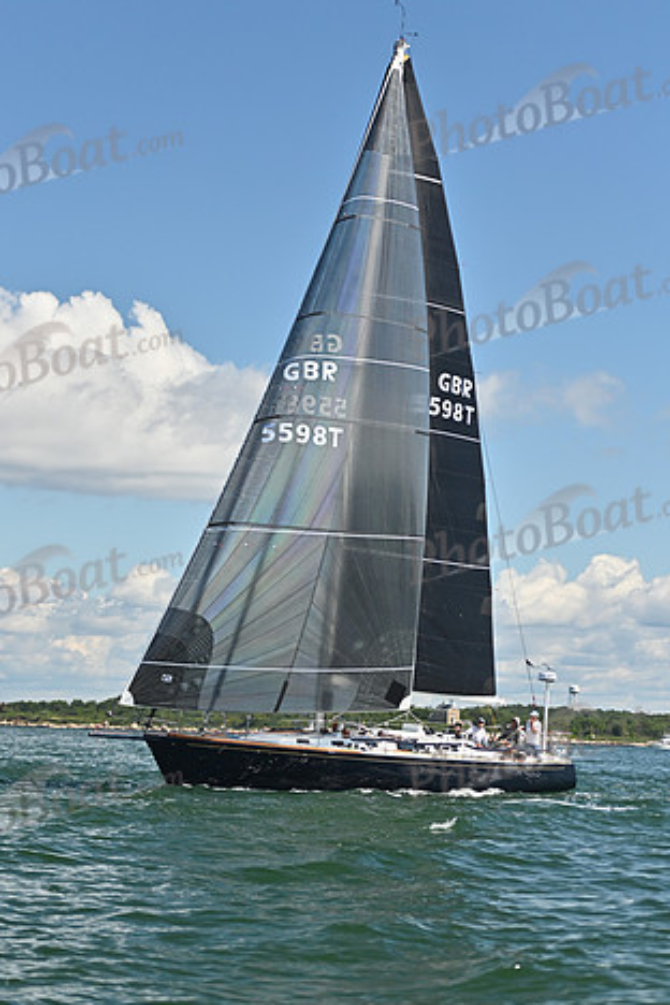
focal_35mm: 93
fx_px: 2596
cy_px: 449
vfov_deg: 21.9
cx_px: 295
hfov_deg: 14.7
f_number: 2.8
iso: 250
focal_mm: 75
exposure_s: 1/2500
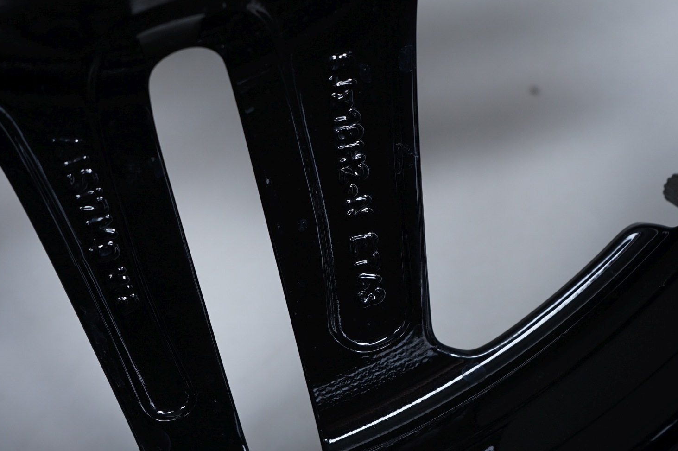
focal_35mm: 63
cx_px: 345
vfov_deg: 21.5
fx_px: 1186
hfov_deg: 31.9
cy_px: 172
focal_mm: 48
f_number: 7.1
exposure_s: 1/125
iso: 250
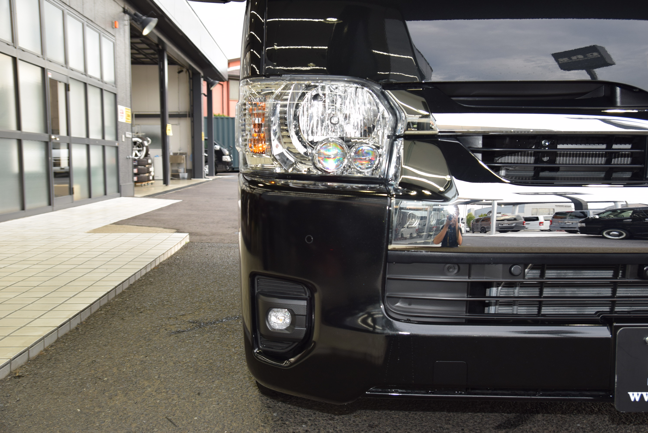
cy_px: 216
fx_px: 648
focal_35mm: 36
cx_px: 324
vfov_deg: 36.9
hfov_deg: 53.1
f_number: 5.6
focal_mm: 24
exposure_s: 1/125
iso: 360
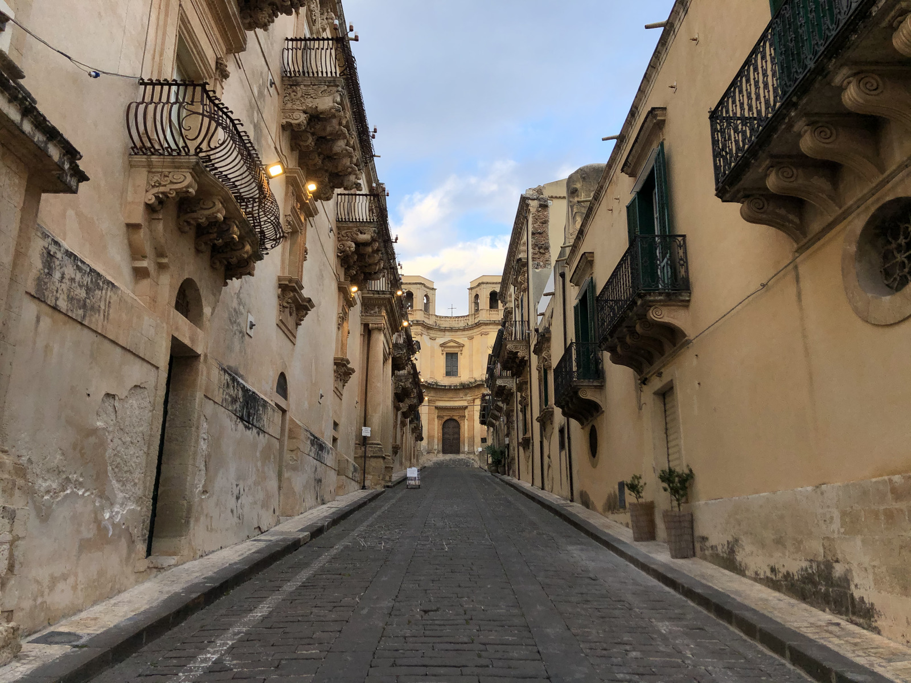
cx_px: 456
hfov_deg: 63.4
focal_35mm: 28
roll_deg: +0.8
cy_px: 342
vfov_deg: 49.7
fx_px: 737
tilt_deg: +15.1
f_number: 1.8
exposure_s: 1/496
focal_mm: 4
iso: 20
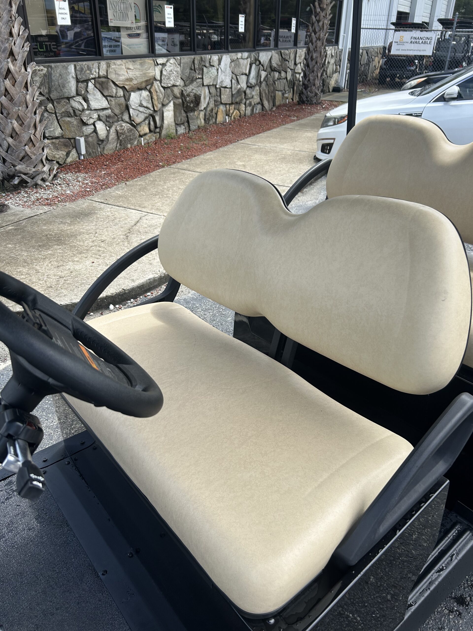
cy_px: 316
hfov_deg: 53.1
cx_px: 236
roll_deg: +0.1
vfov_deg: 67.3
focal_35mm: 26
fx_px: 474
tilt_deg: -29.7
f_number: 1.5
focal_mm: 5.7
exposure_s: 1/1311
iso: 50
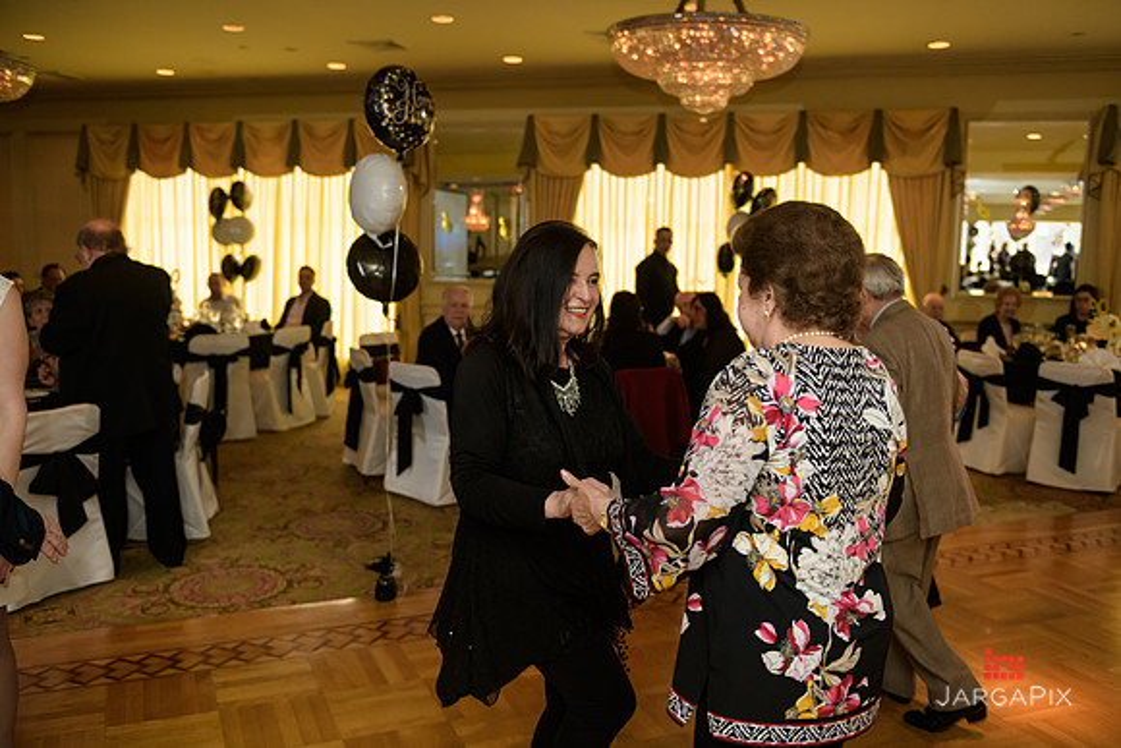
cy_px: 374
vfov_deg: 41.1
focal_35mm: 32
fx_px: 997
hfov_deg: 58.7
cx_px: 560
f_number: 3.2
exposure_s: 1/125
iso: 1000
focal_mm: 32
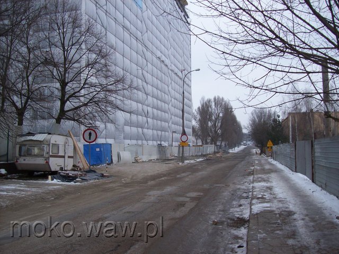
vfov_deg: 39.7
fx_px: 353
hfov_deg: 51.4
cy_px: 127
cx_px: 170
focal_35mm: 36
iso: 80
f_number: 2.7
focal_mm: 6
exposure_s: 1/84.9
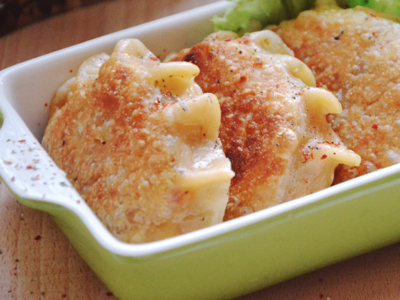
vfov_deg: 7.0
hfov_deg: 9.3
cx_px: 263
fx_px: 2446
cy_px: 125
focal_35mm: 212
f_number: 5.6
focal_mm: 105
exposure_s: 1/60
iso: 2200
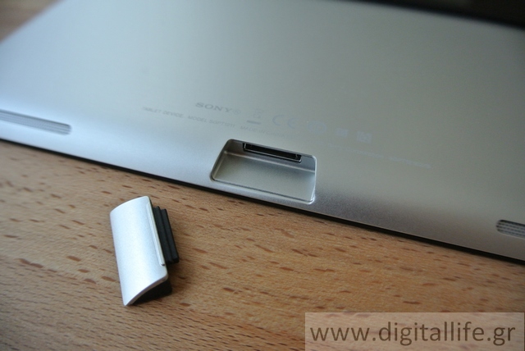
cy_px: 176
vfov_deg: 48.0
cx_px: 262
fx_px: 394
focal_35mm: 27
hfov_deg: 67.3
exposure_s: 1/125
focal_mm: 10
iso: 560
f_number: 3.5
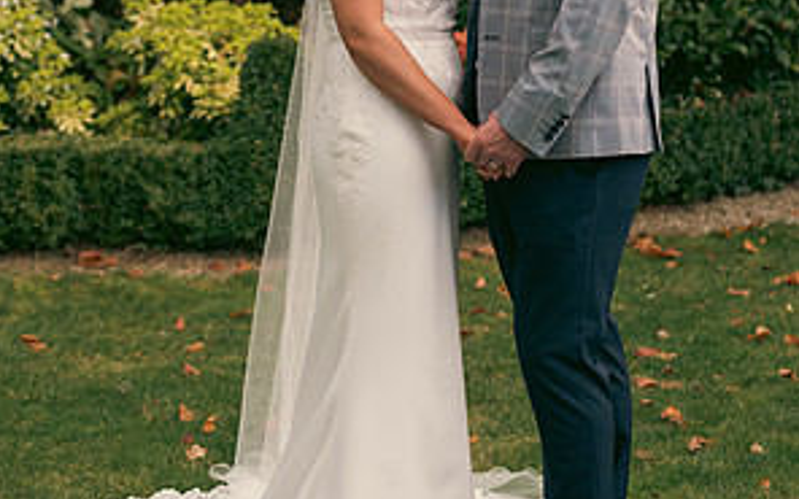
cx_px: 397
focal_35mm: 124
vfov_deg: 10.5
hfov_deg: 16.8
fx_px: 2700
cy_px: 100
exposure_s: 1/250
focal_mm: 80
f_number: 3.5
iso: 100
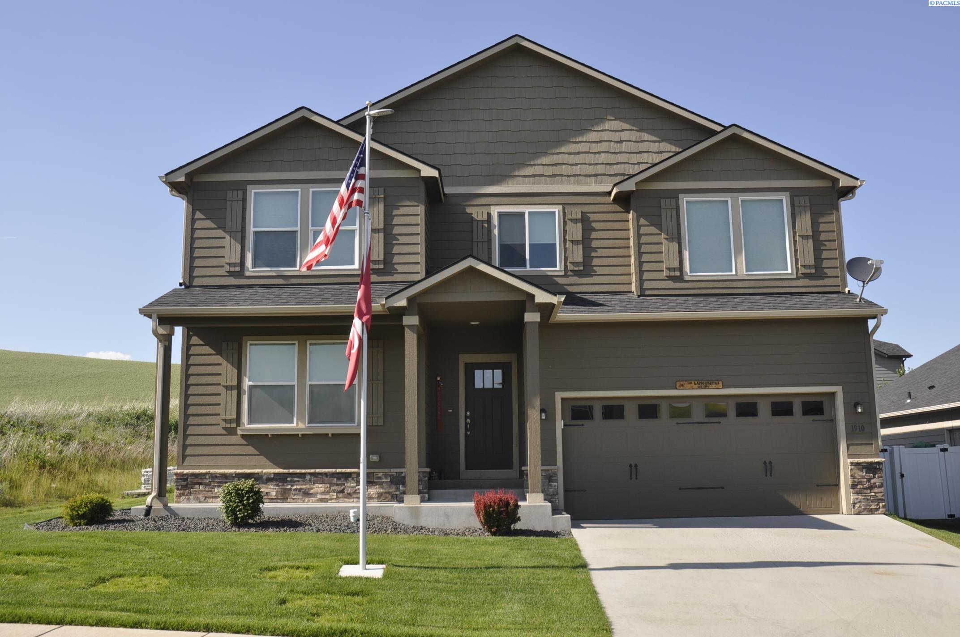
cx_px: 480
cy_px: 318
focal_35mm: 36
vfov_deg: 36.8
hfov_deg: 53.2
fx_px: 959
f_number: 8
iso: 200
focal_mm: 24
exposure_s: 1/250
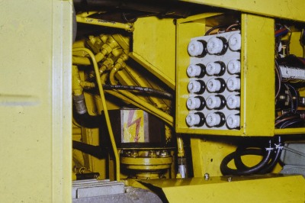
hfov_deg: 19.5
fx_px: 889
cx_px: 152
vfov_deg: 13.0
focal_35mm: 105
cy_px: 102
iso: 500
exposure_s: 1/100
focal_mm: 105
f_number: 8
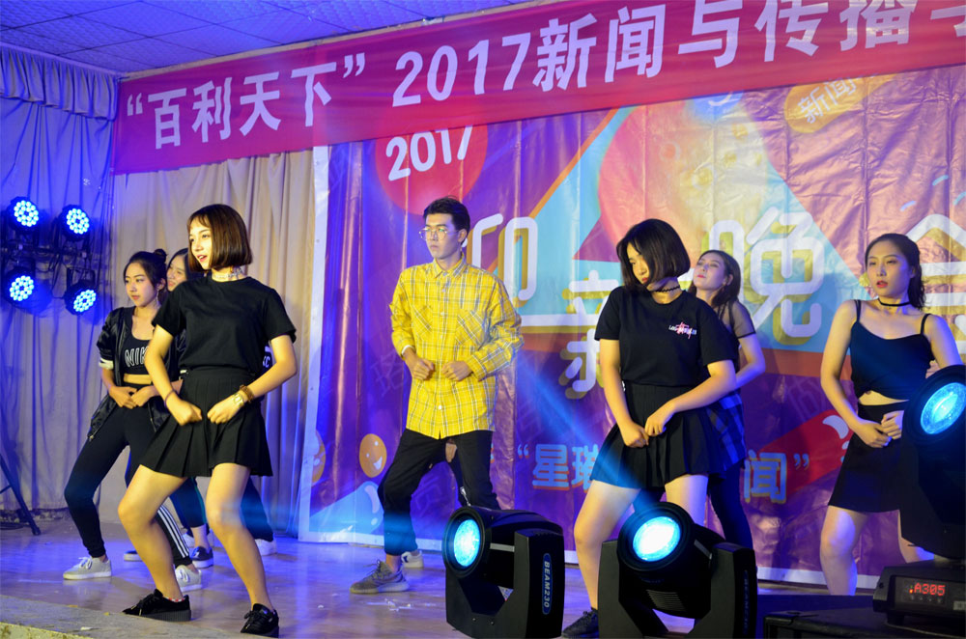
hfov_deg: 37.9
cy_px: 320
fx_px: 1406
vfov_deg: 25.6
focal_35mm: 52
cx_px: 483
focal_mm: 35
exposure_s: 1/80
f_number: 4.5
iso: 400
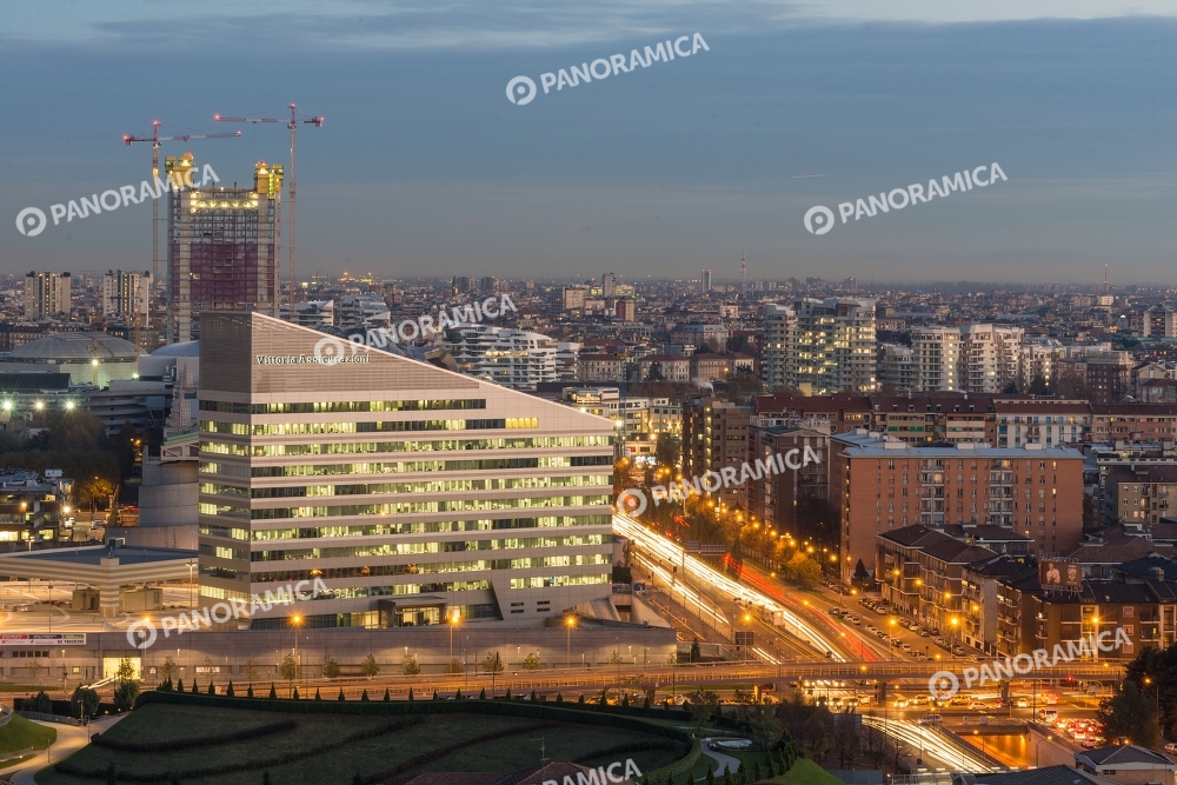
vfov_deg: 13.7
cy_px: 392
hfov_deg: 20.4
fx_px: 3270
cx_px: 588
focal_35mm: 100
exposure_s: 6
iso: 100
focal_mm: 100
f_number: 16
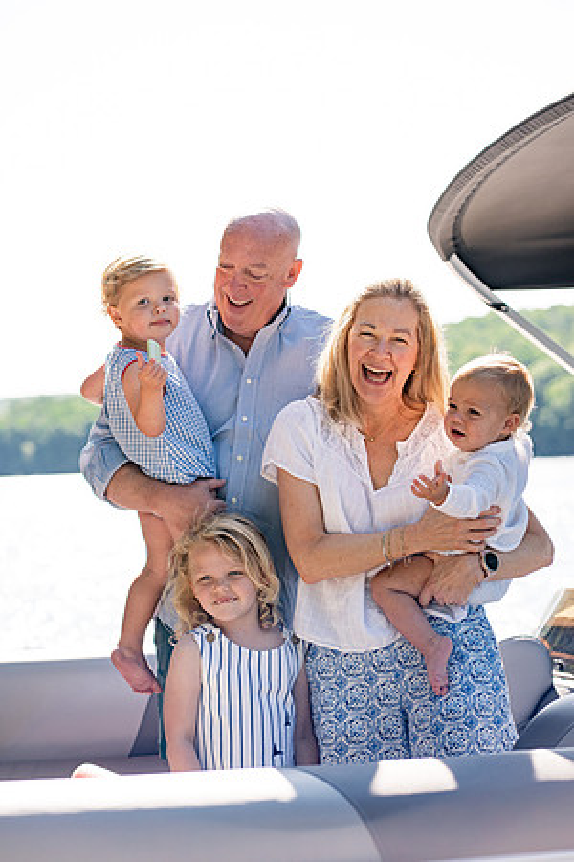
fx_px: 2033
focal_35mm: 85
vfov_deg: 23.9
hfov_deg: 16.1
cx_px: 287
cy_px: 431
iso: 320
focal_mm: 85
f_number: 3.5
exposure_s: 1/1600
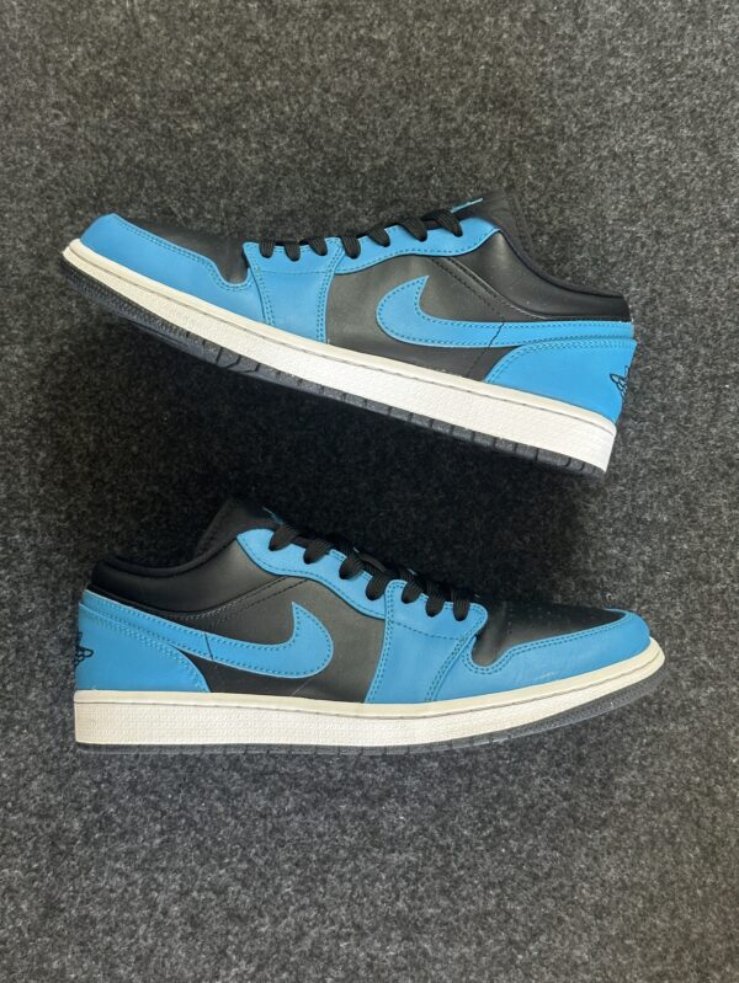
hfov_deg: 30.3
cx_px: 370
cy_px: 492
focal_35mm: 48
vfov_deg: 39.6
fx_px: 1365
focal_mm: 6.86
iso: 200
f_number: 1.78
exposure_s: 1/50
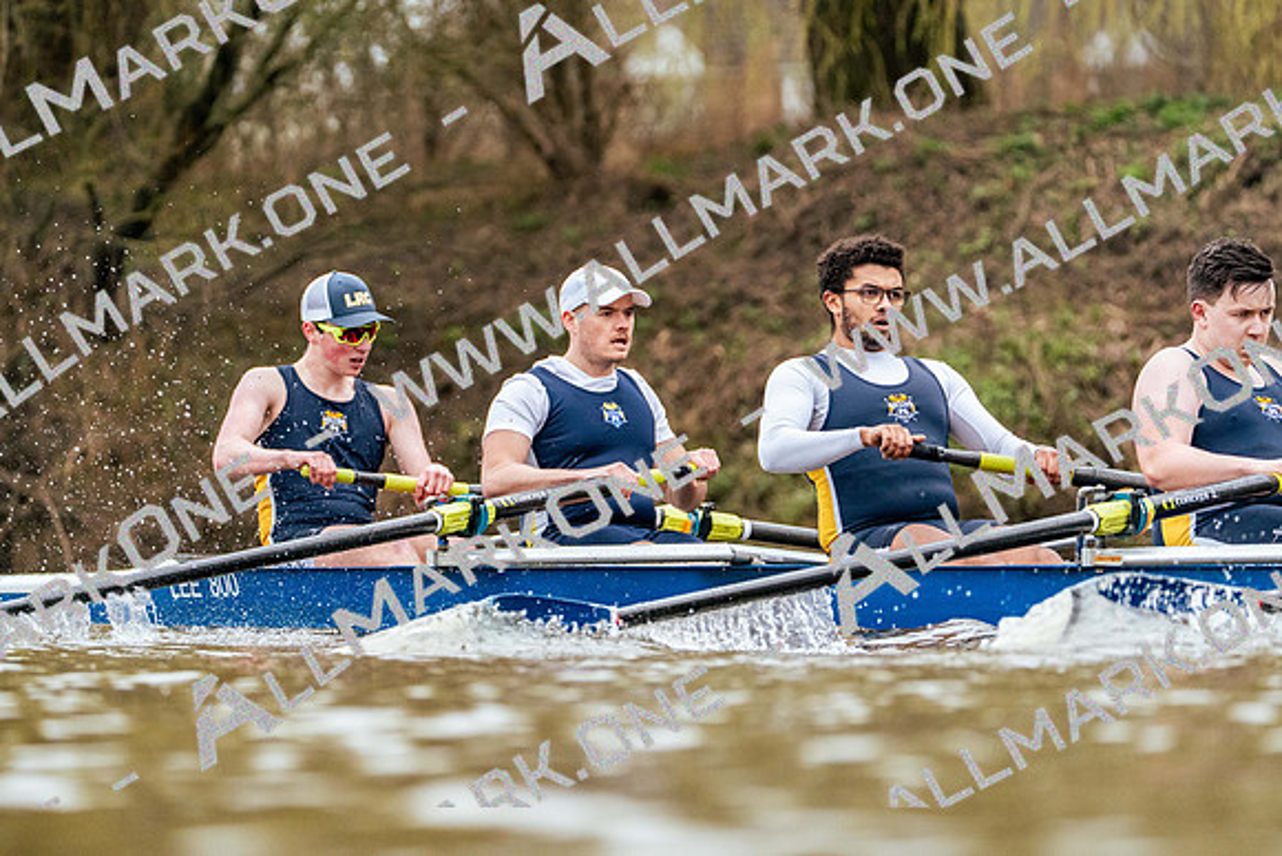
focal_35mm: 309
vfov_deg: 4.5
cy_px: 428
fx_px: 11006
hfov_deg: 6.7
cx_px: 641
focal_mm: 309
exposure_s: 1/2000
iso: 5000
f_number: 6.3
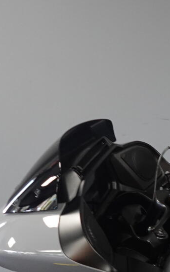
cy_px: 167
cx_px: 255
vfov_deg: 27.8
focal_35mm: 74
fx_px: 549
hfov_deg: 16.1
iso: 500
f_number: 2
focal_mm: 7.6
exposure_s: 1/80
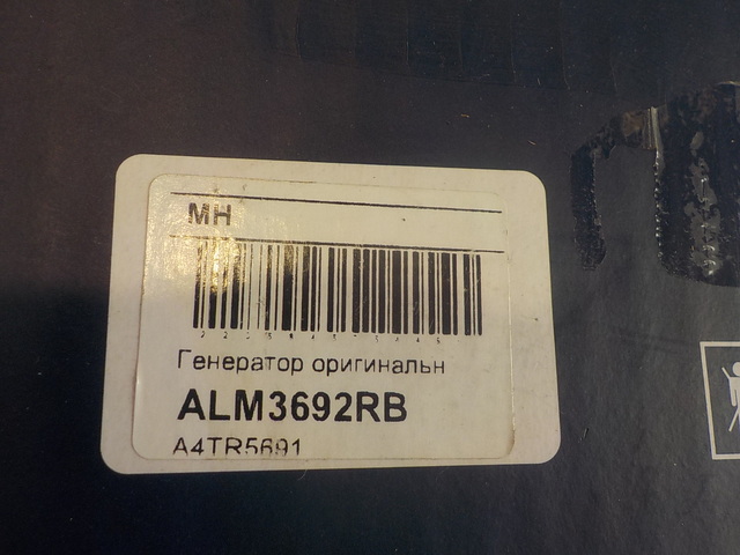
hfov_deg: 60.0
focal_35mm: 30
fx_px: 641
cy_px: 278
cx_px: 370
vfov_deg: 46.8
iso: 125
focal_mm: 4.1
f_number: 3.3
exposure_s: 1/80
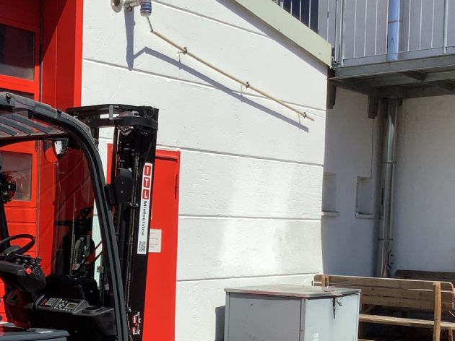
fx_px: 828
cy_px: 270
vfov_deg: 23.0
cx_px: 22
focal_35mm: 63
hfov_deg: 29.1
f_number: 2.4
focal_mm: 3.3
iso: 25
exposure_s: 1/1456
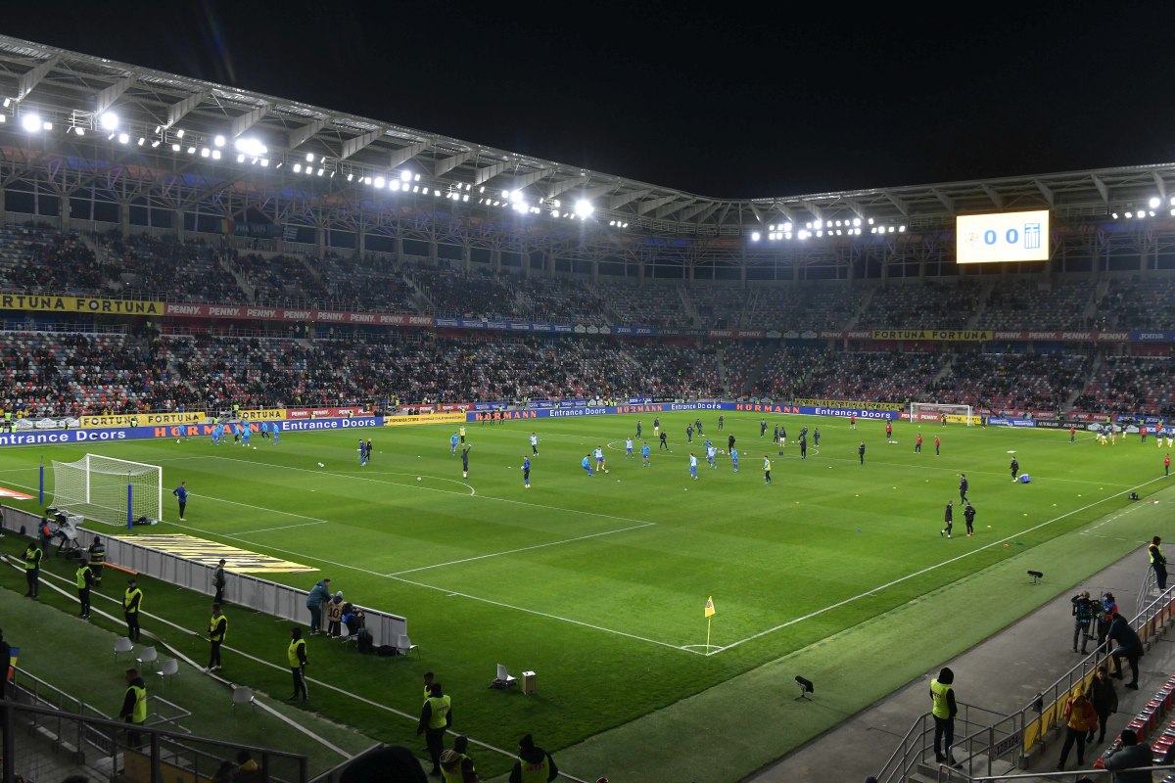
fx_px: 1044
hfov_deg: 58.7
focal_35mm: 32
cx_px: 588
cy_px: 392
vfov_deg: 41.1
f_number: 5.6
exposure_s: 1/500
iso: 2000
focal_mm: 32
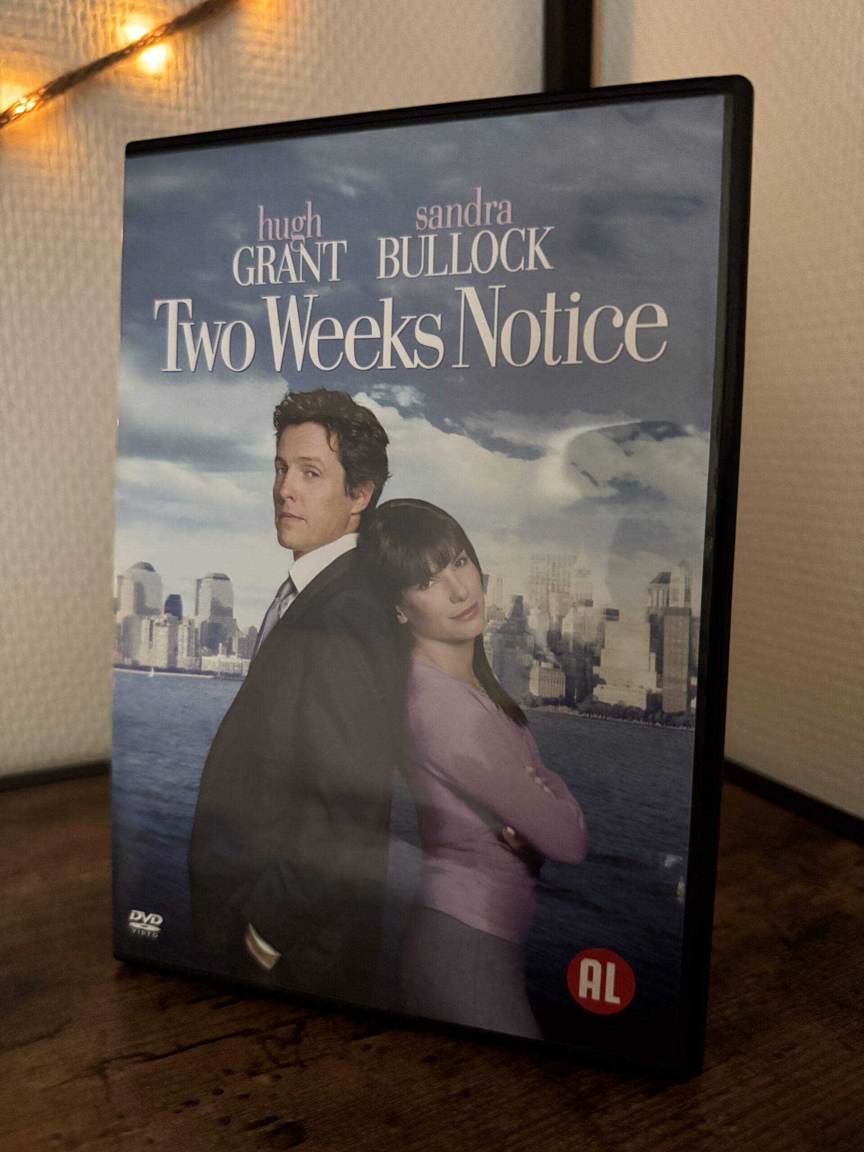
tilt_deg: -8.7
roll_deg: +0.4
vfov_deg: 71.6
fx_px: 799
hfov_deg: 56.8
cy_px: 576
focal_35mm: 24
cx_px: 432
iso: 1000
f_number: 1.78
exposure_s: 1/31
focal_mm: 6.76
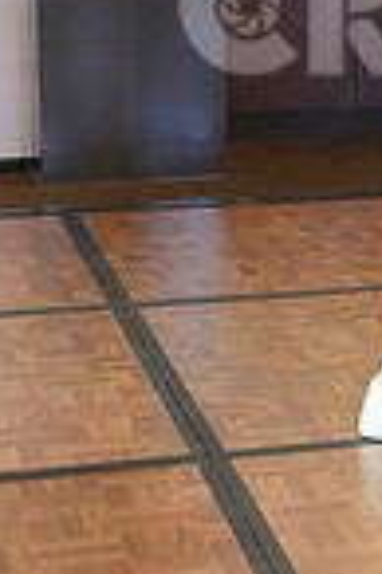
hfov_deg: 9.4
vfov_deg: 14.6
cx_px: 683
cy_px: 16
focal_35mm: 139
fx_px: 2218
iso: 12800
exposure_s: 1/400
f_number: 4
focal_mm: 35
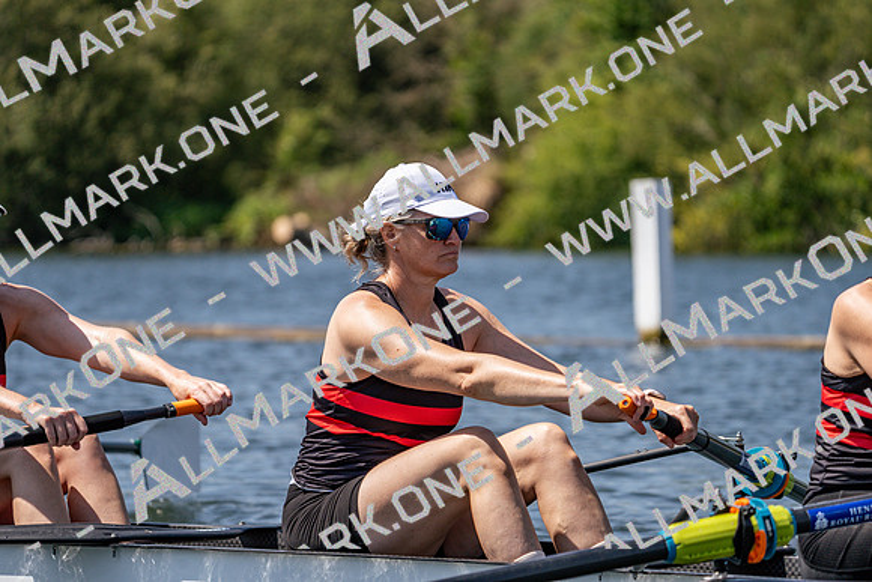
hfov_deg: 9.1
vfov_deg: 6.1
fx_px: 5451
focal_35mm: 225
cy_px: 291
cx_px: 436
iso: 250
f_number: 5.6
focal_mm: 225
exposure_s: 1/2000
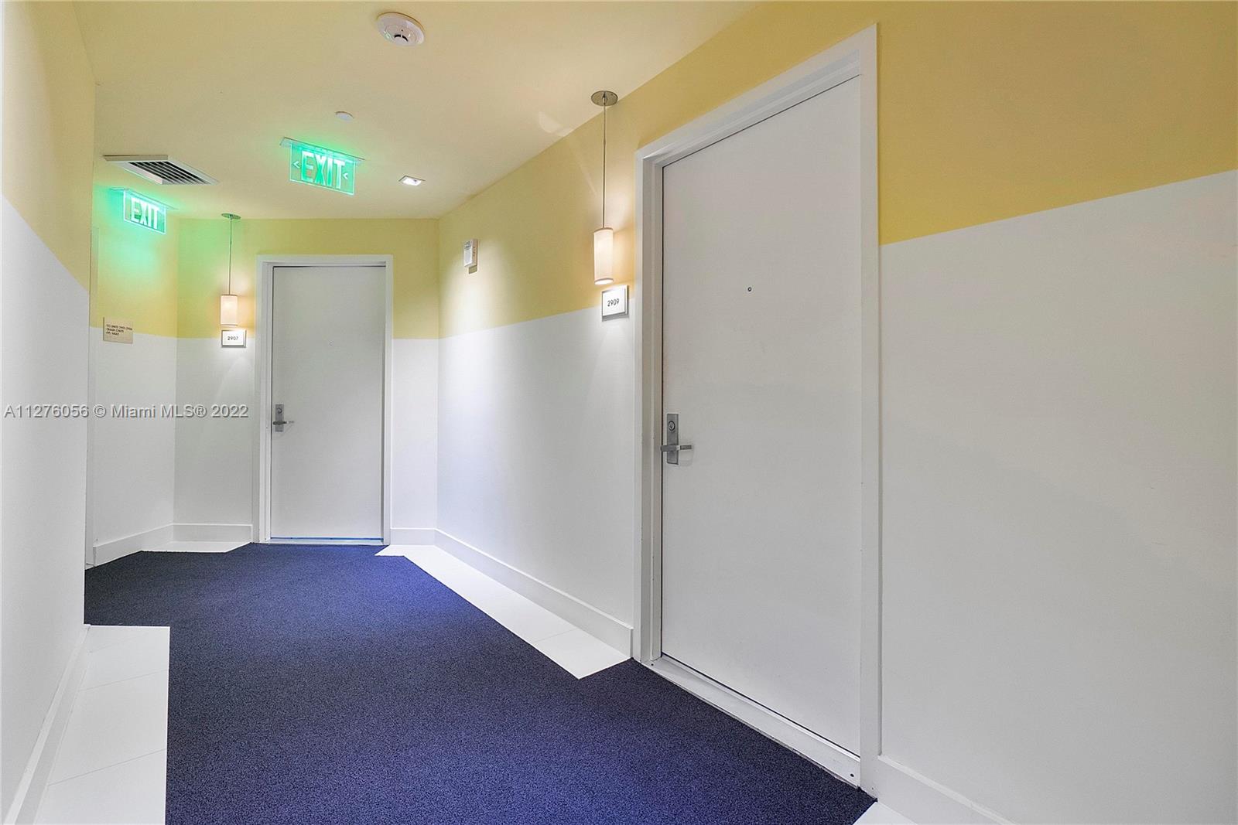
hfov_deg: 100.4
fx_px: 516
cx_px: 619
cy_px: 412
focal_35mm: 15
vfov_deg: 77.3
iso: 320
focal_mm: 10
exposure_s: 1/25
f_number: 5.6
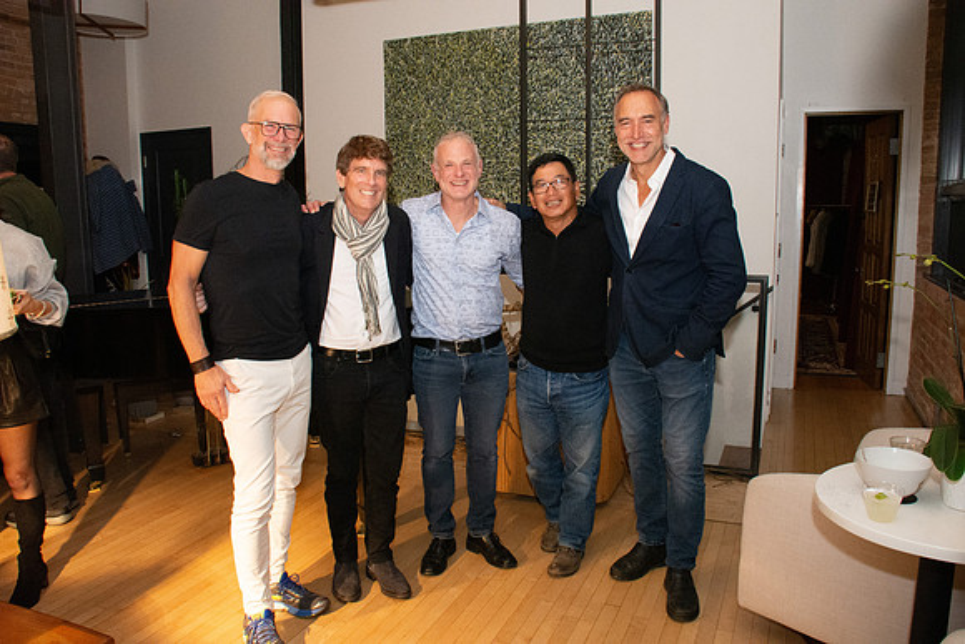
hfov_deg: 67.4
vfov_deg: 48.0
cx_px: 482
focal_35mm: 27
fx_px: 724
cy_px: 322
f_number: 11
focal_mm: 18
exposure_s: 1/125
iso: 5000
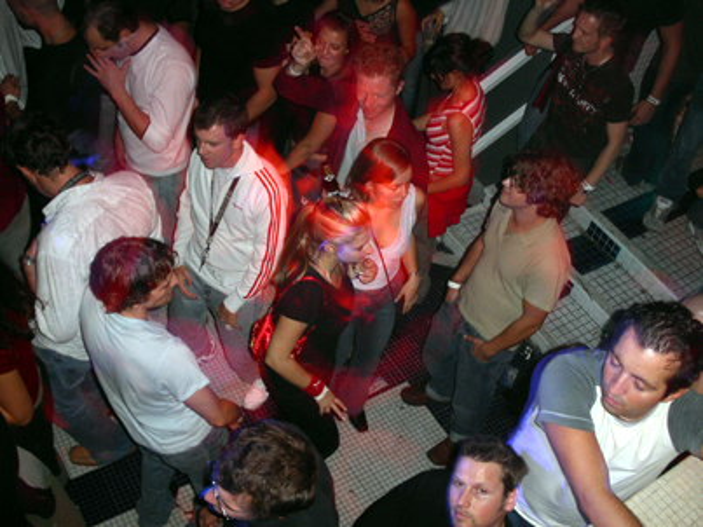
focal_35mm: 38
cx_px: 352
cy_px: 264
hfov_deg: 49.0
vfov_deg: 37.7
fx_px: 771
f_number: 2.8
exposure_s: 1
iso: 109
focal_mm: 7.8
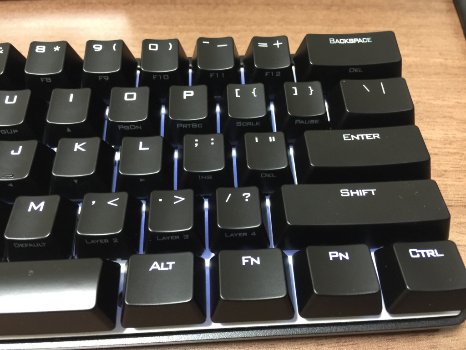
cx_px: 233
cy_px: 175
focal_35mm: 29
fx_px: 390
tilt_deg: -56.1
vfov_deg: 48.2
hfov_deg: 61.7
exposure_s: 1/8
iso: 125
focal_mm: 4.15
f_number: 2.2
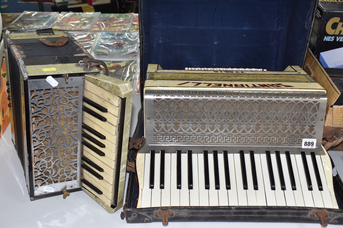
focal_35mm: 40
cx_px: 172
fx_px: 386
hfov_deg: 47.9
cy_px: 114
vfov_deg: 33.0
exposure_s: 1/60
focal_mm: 27
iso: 800
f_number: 7.1
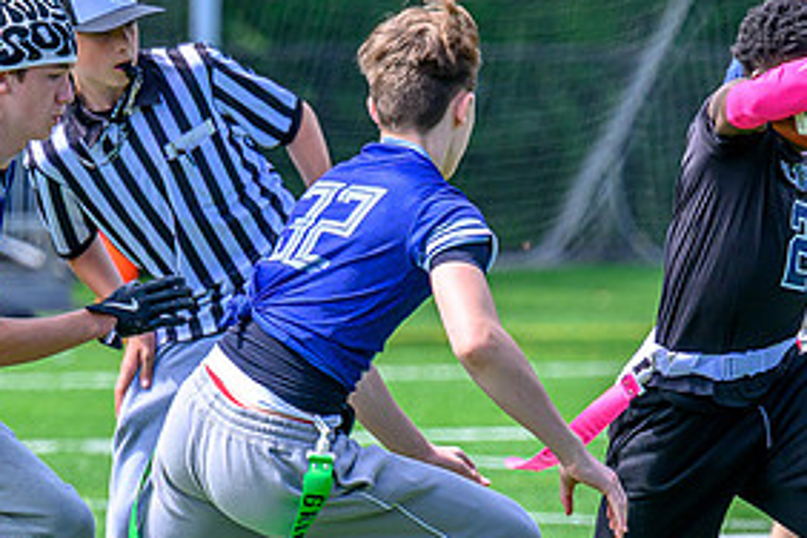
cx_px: 777
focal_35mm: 709
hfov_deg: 2.9
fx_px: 15892
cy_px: 455
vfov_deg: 1.9
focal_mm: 200
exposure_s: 1/2000
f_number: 3.5
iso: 280
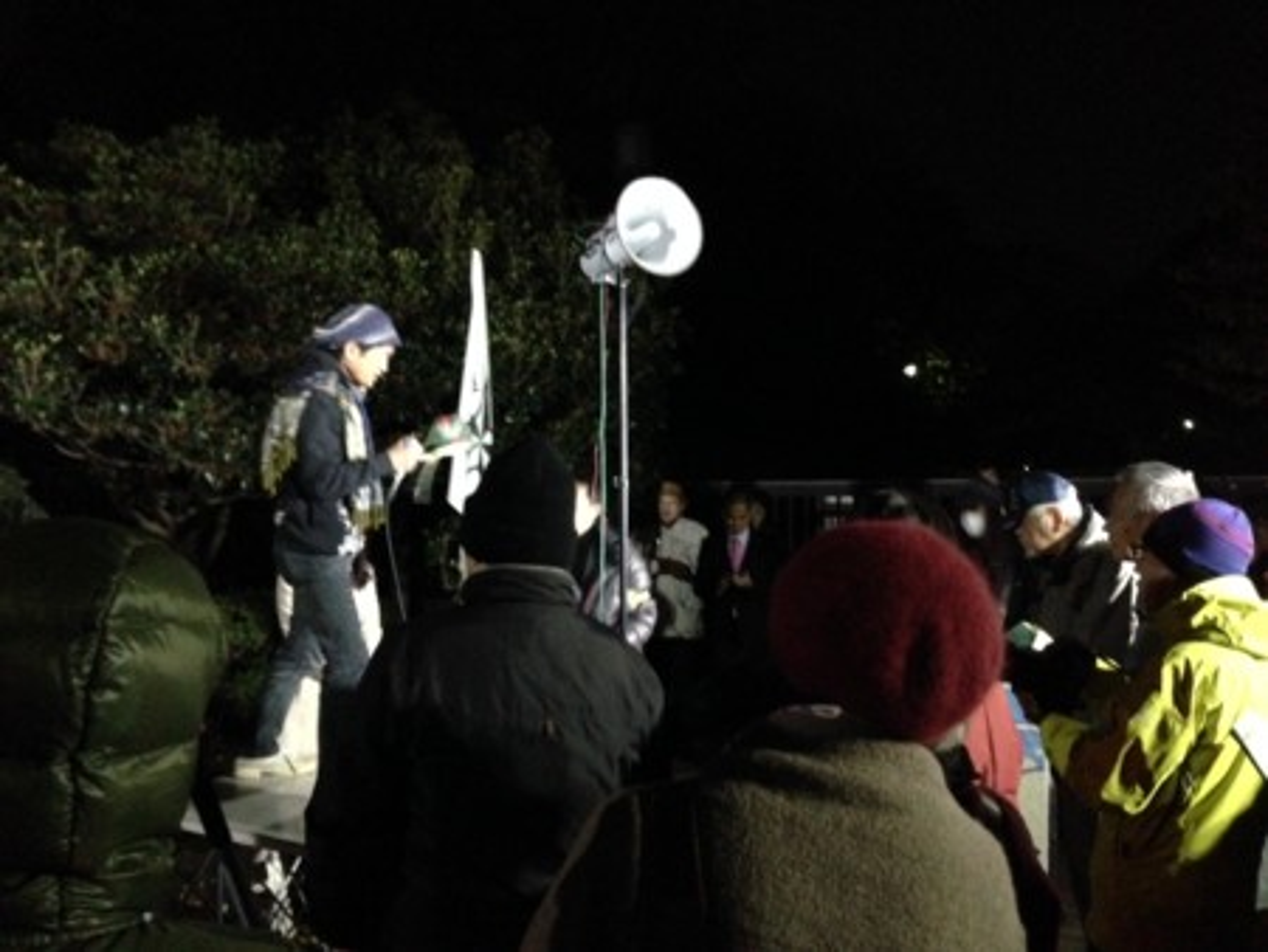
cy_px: 476
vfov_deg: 43.0
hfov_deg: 55.3
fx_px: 1209
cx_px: 634
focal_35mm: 33
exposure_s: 1/15
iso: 800
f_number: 2.4
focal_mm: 4.12
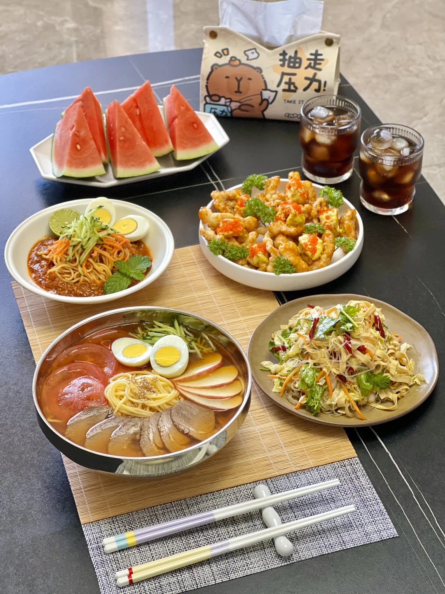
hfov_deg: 19.1
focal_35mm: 77
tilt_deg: -39.4
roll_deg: -0.6
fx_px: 1320
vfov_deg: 25.3
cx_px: 222
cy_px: 297
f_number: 2.8
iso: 200
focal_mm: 9
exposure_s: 1/40
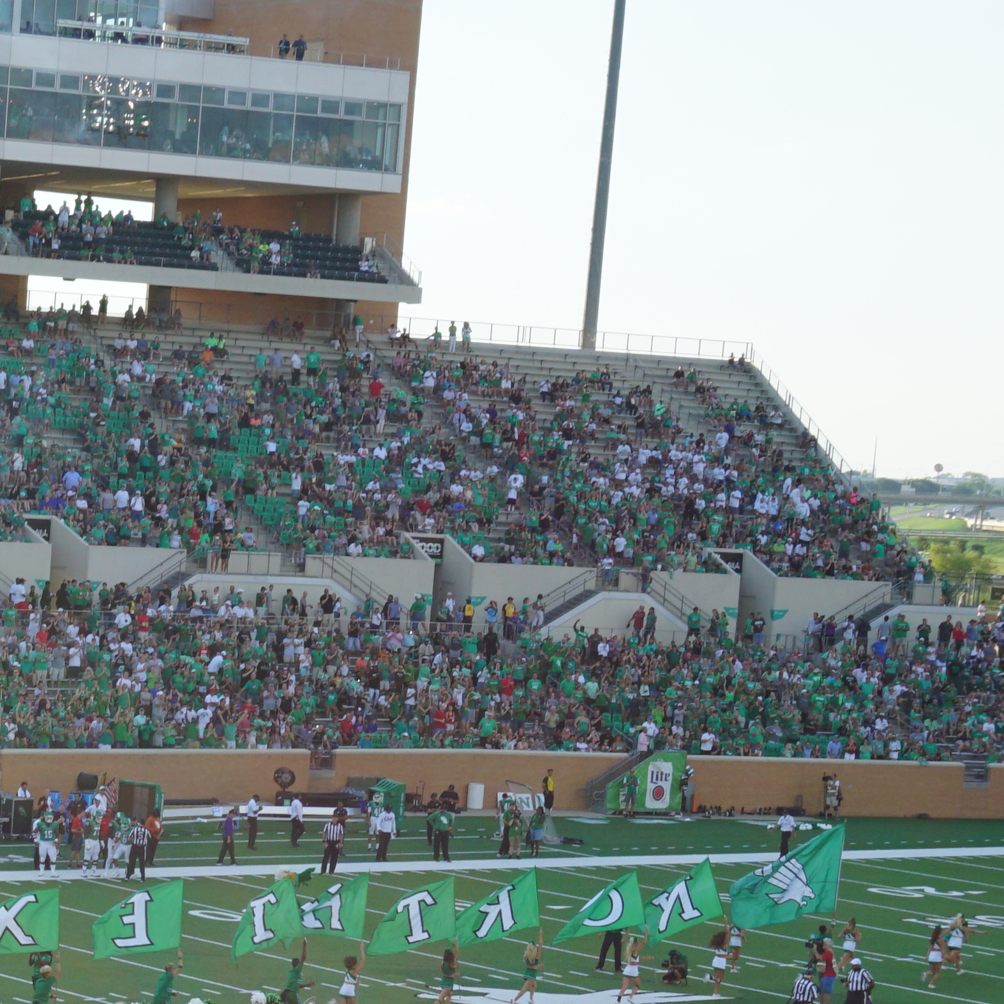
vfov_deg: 16.1
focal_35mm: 107
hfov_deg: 15.6
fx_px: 3511
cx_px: -250
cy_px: 880
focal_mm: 22
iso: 100
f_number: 9
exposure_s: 1/100
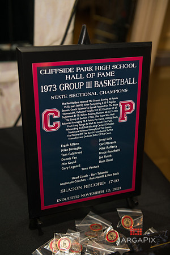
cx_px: 85
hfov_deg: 29.9
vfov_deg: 43.6
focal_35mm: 45
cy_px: 128
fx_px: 319
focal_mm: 45
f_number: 3.2
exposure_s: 1/200
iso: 400
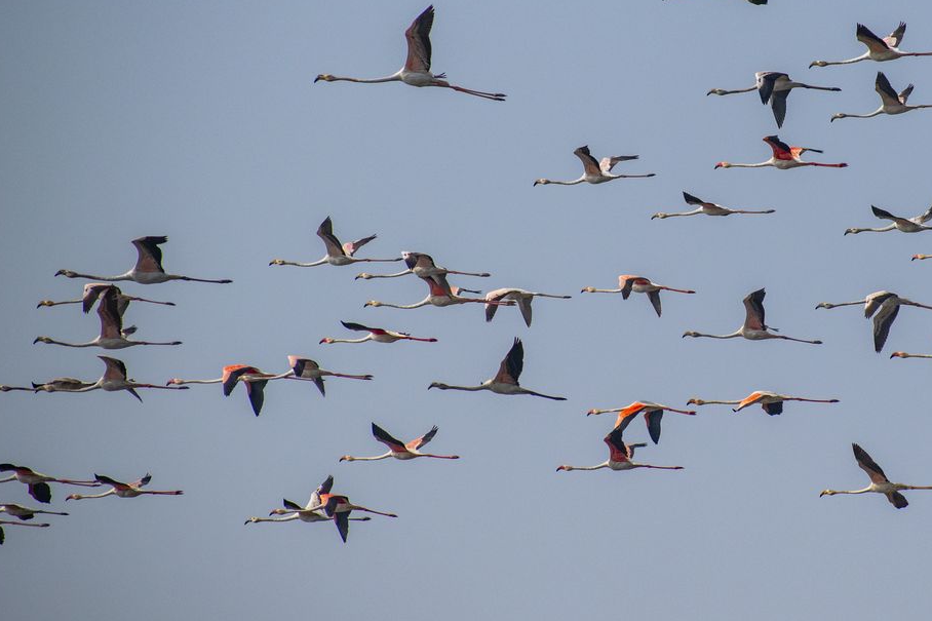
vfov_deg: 2.7
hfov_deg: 4.1
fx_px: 12993
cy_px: 241
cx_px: 711
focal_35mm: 502
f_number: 6.3
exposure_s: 1/4000
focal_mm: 190
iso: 400
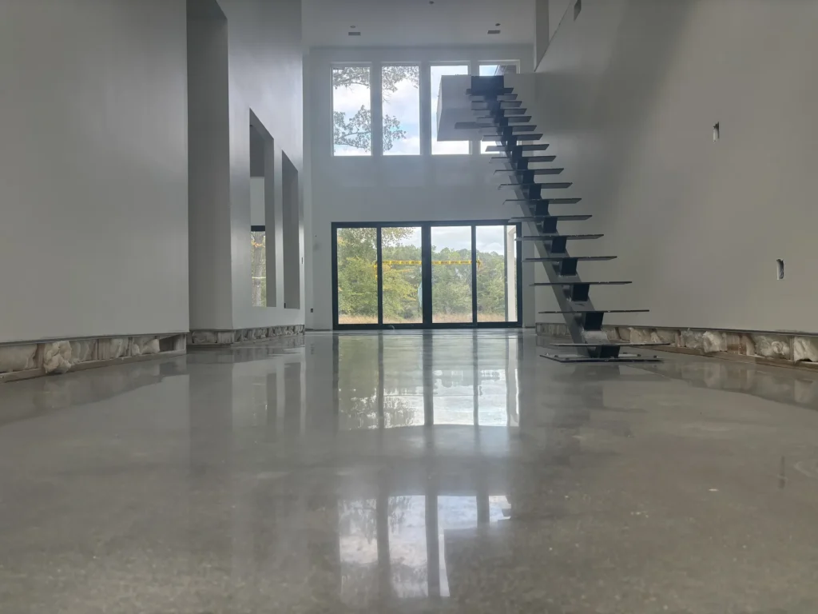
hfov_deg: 67.3
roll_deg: +0.6
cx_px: 409
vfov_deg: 53.1
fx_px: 614
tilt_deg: +1.4
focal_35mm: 26
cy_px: 307
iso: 80
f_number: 1.6
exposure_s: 1/121
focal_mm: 5.96
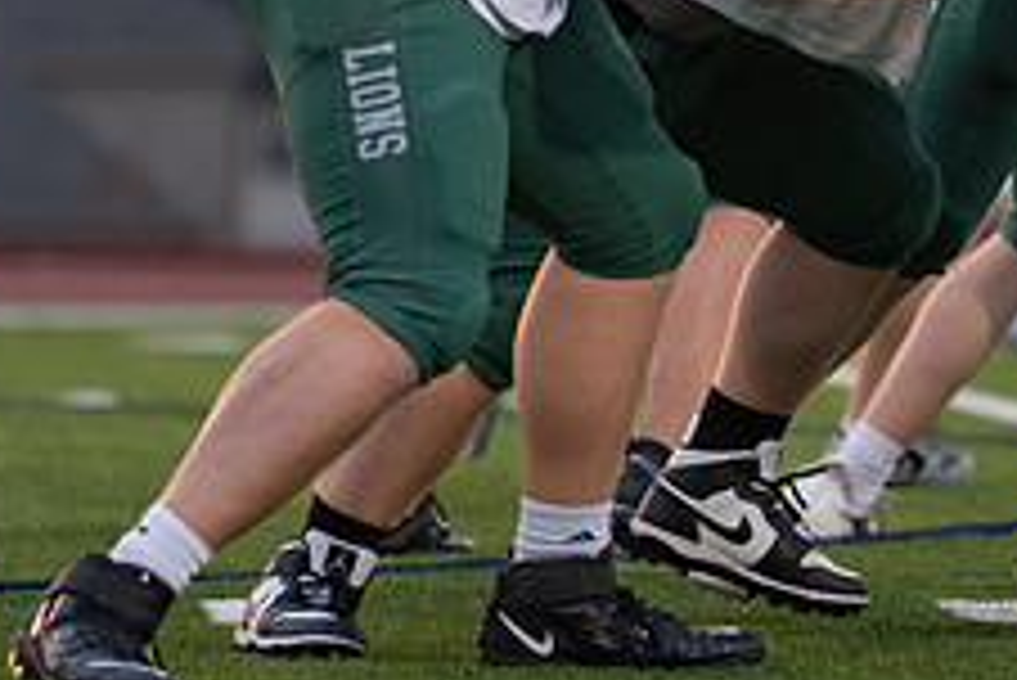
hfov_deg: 3.9
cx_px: 1042
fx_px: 14812
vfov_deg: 2.6
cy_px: 53
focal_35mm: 524
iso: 1250
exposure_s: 1/1250
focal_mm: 163
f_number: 2.8
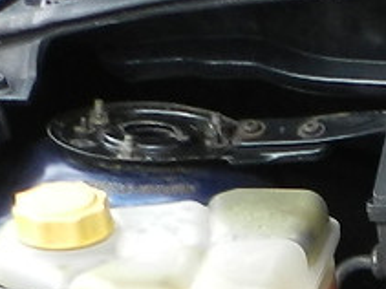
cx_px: 915
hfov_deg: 9.3
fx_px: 2129
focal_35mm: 191
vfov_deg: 7.3
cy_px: 699
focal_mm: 5
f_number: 3.6
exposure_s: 1/60
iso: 160
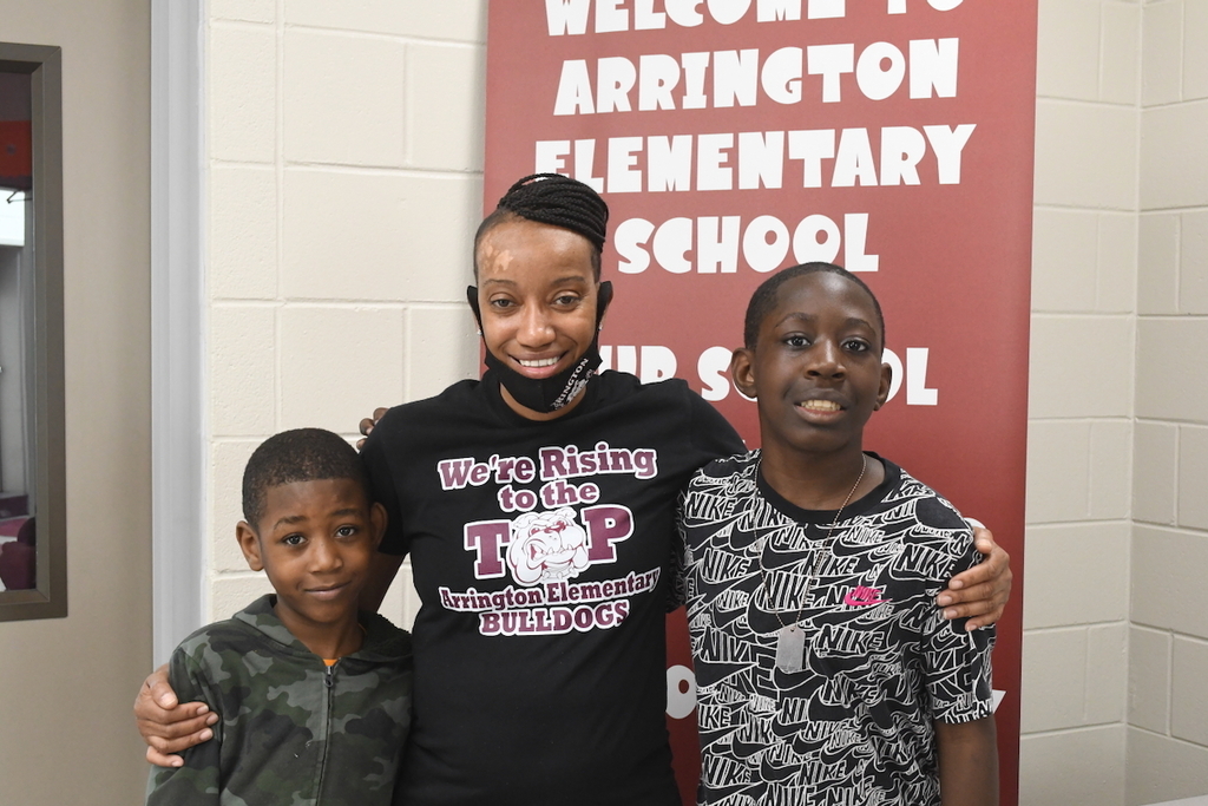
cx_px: 604
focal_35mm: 48
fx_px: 1611
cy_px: 403
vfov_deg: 28.1
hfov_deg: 41.1
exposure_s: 1/100
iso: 3200
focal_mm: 32
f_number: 7.1
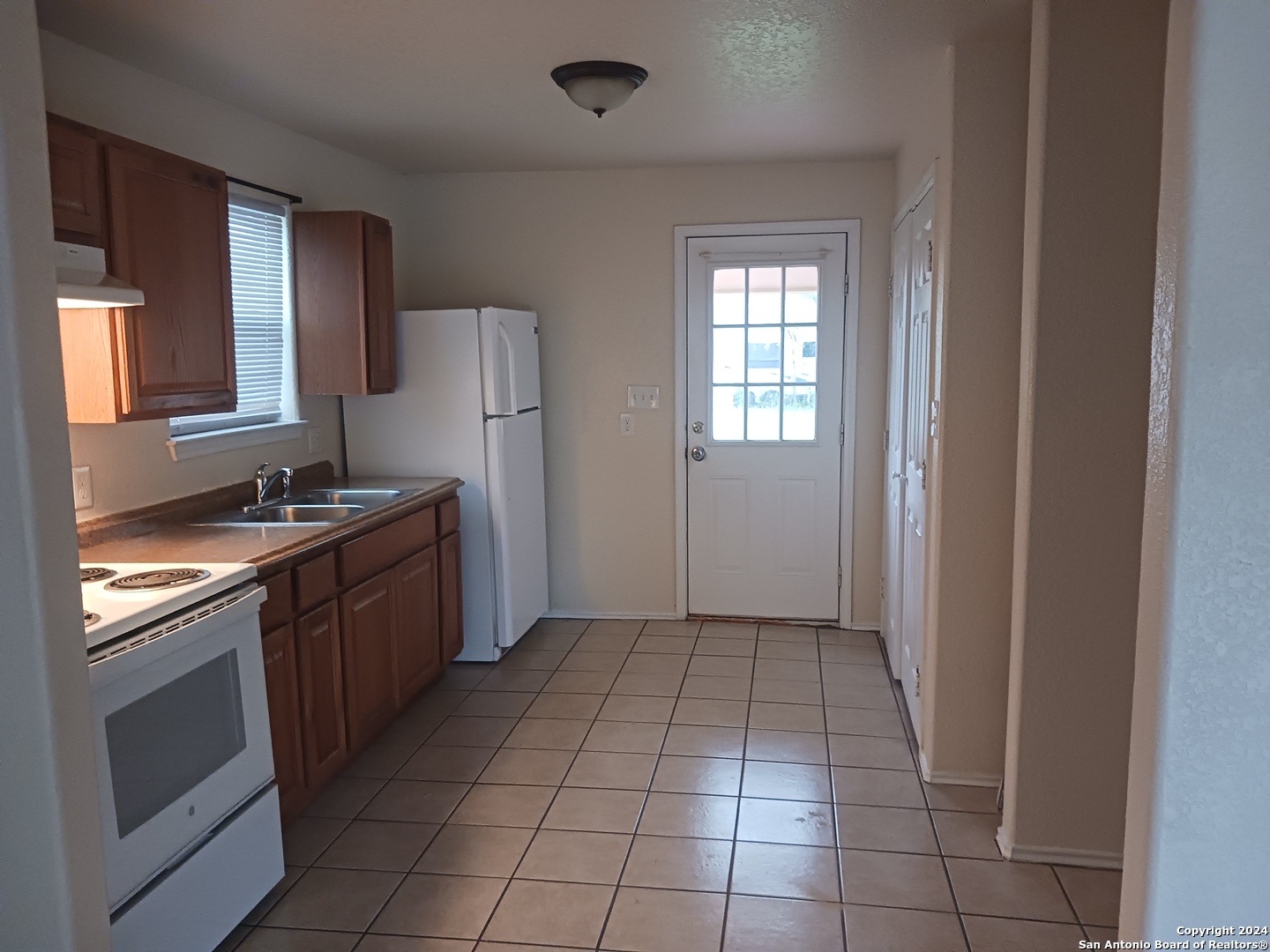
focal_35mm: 27
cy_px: 476
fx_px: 991
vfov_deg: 51.4
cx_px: 635
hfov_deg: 65.3
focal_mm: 4
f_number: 1.8
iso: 500
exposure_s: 1/20
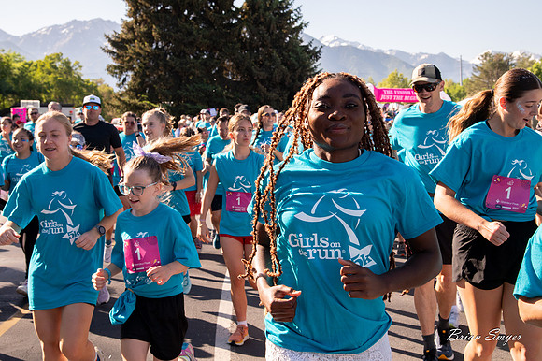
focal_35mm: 57
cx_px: 253
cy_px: 152
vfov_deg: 23.9
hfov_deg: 35.3
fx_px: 852
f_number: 8
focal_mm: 48
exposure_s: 1/1000
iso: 800
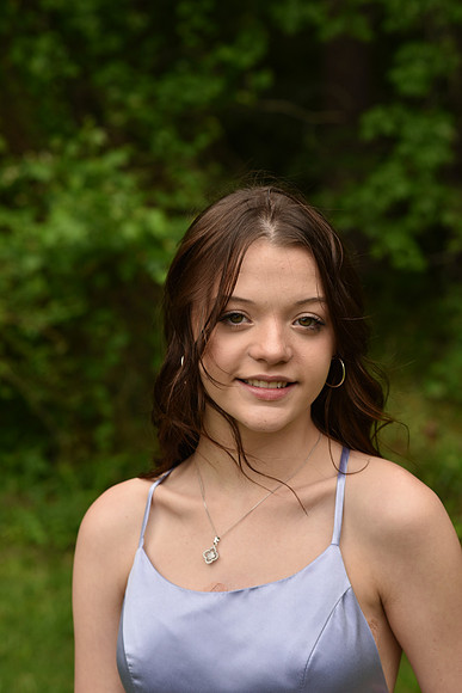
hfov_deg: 16.1
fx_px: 1635
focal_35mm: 85
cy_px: 346
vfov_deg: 23.9
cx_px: 231
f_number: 5.6
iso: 200
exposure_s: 1/320
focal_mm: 85
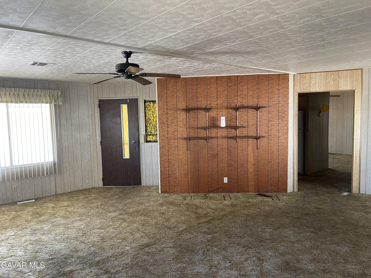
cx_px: 186
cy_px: 139
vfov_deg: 54.9
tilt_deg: -5.7
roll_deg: +1.4
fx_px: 268
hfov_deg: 69.4
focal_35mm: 25
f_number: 1.6
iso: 125
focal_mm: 5.1
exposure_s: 1/97
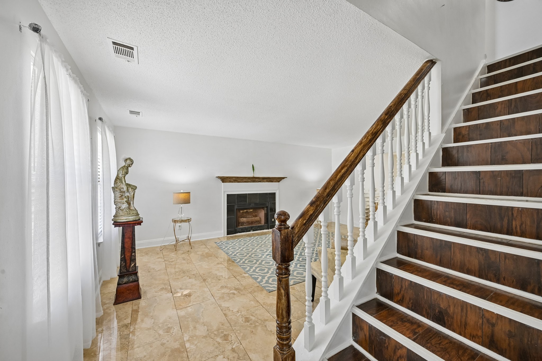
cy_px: 180
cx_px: 271
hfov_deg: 104.3
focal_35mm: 14
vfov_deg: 81.2
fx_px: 211
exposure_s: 1/15
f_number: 8
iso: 220
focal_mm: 14
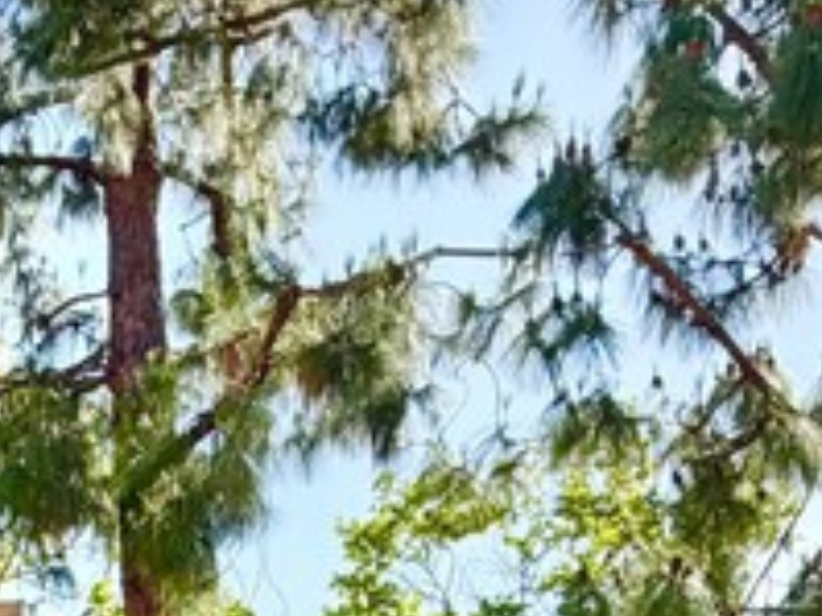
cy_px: 1100
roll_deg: +0.0
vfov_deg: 16.9
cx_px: 83
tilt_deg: +1.3
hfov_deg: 26.2
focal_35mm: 72
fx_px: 1709
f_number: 2.2
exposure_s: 1/596
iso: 40
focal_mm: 2.22
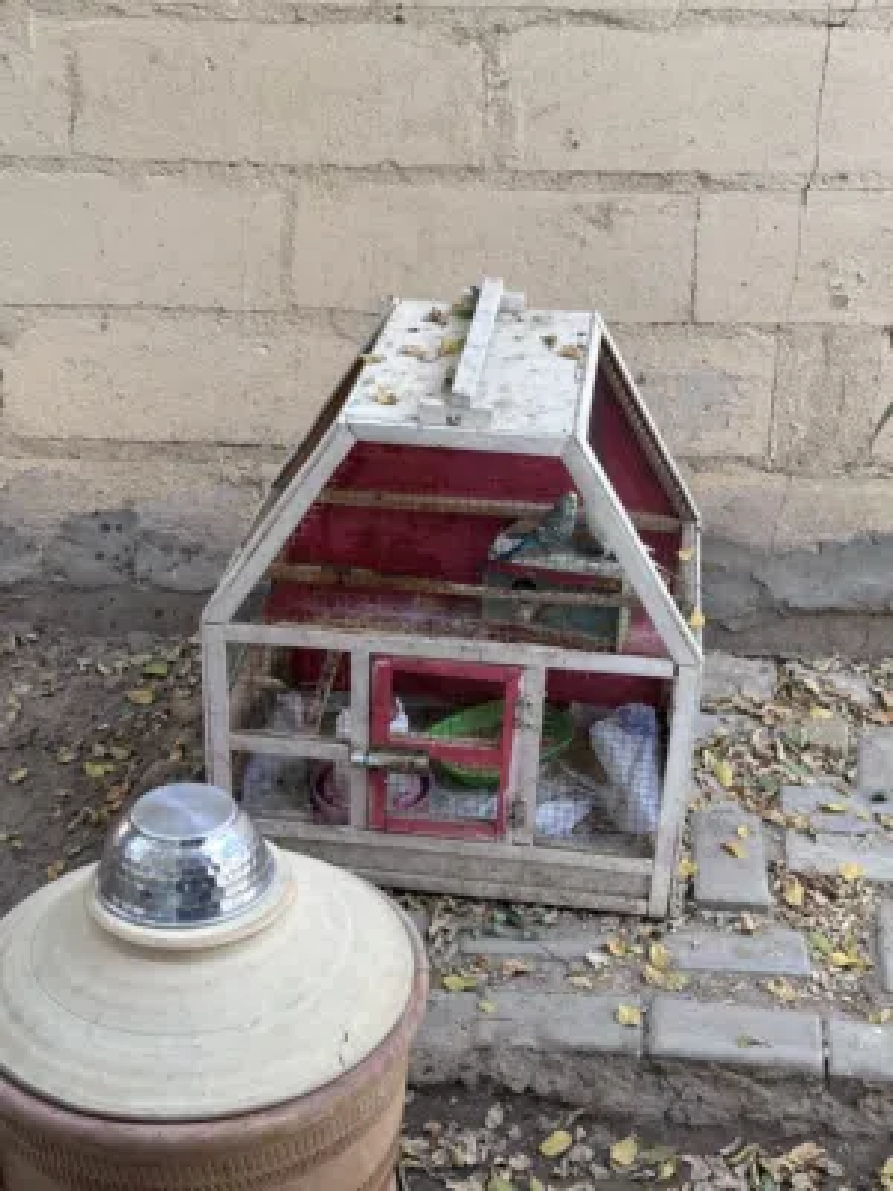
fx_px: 1651
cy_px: 596
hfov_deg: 30.3
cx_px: 446
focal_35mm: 48
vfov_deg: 39.7
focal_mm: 6.86
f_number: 1.78
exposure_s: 1/121
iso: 40
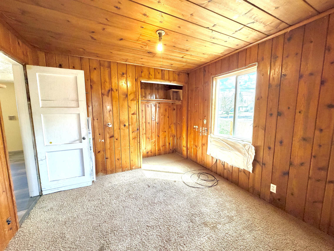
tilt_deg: -7.1
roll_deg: +0.2
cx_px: 167
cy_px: 126
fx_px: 135
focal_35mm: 14
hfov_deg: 102.1
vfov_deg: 85.7
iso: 320
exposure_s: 1/116
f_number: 2.2
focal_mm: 2.22
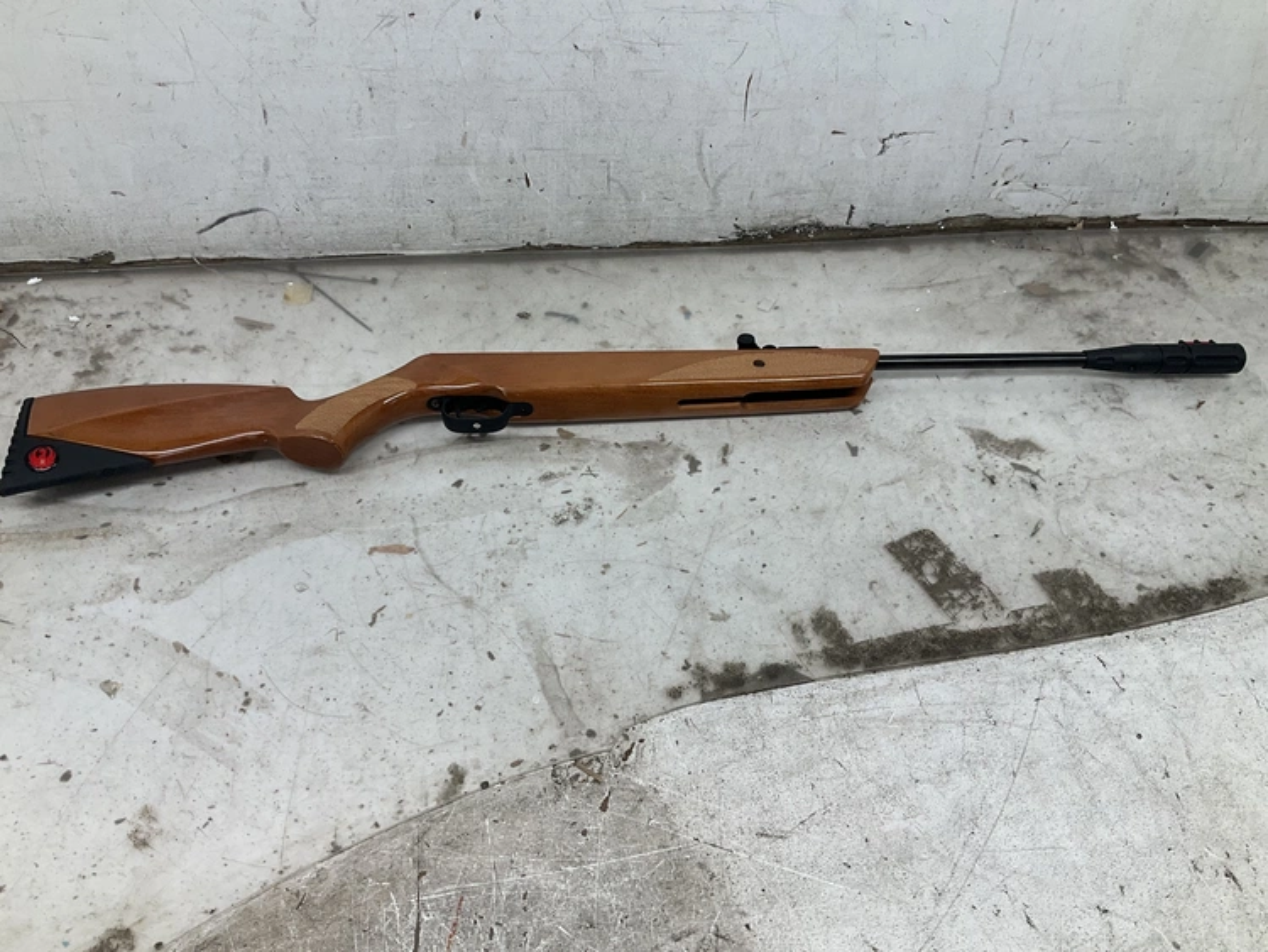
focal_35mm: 29
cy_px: 476
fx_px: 1063
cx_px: 634
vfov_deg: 48.3
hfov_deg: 61.6
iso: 32
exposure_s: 1/120
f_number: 1.8
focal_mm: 3
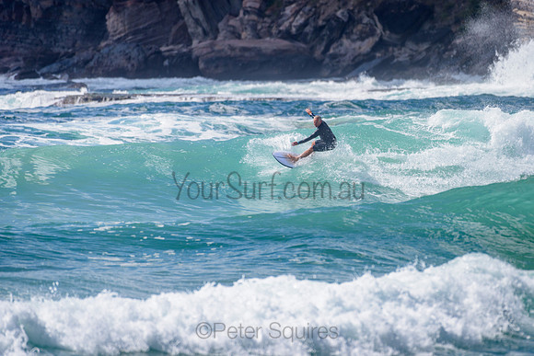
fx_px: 9096
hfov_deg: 3.4
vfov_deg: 2.2
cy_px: 138
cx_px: 325
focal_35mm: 613
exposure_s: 1/2000
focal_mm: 500
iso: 100
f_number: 5.6
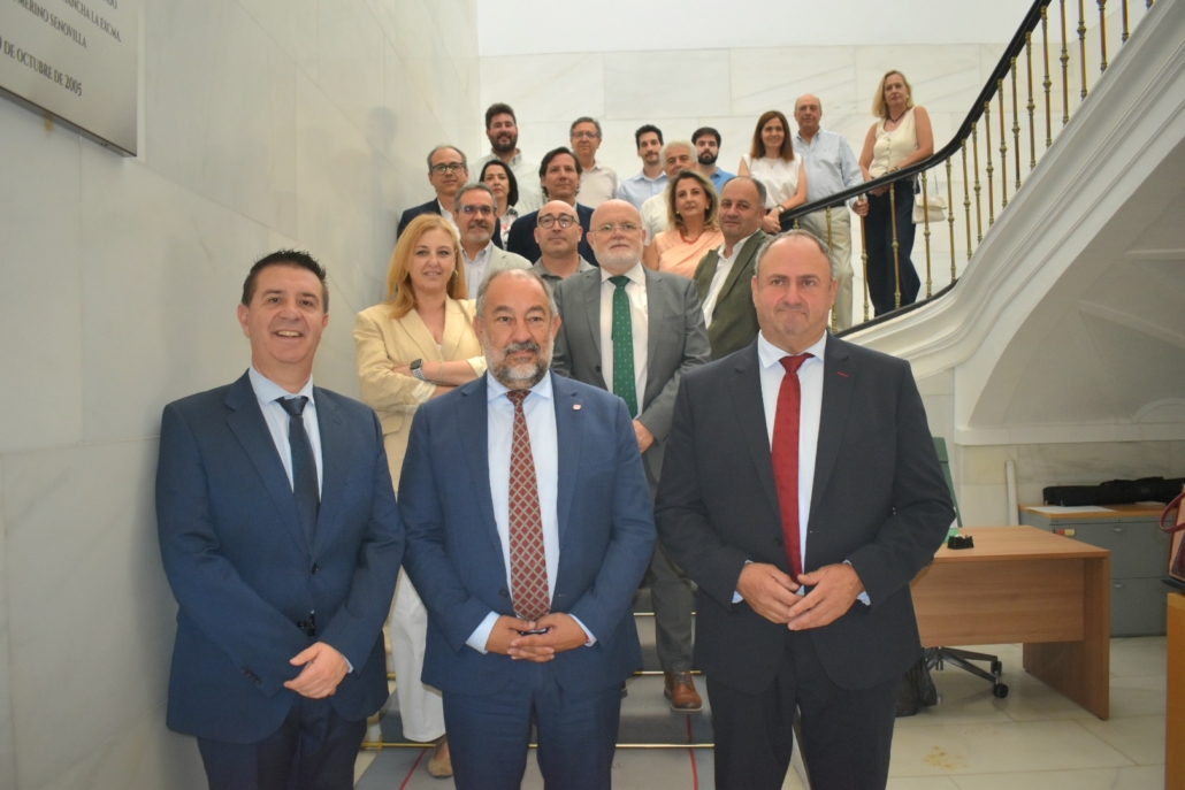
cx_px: 592
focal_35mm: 30
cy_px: 395
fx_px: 988
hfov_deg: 61.9
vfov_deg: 43.6
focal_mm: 20
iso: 1000
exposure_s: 1/125
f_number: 3.5
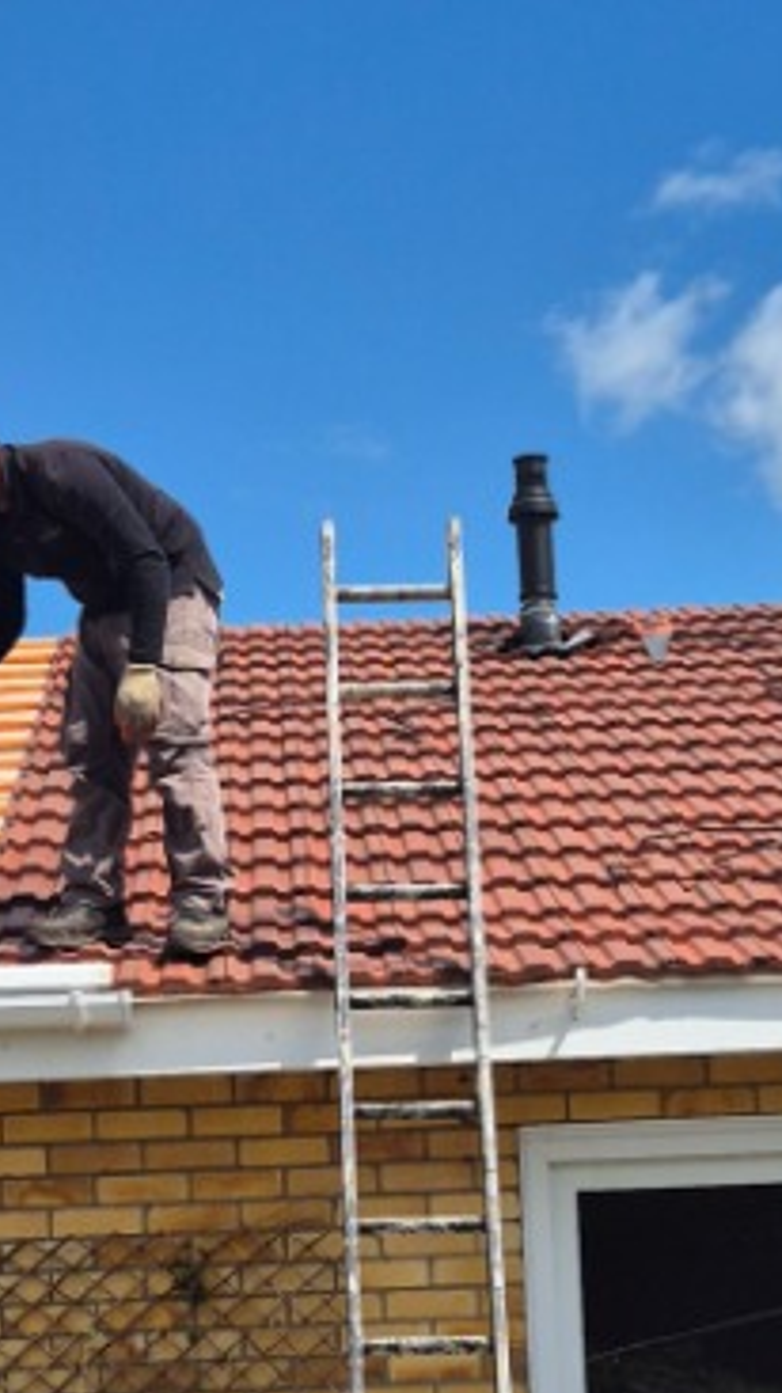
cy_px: 1120
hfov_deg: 14.7
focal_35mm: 82
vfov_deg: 25.5
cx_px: 338
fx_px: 3028
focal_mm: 5.4
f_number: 1.8
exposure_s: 1/2712
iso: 25
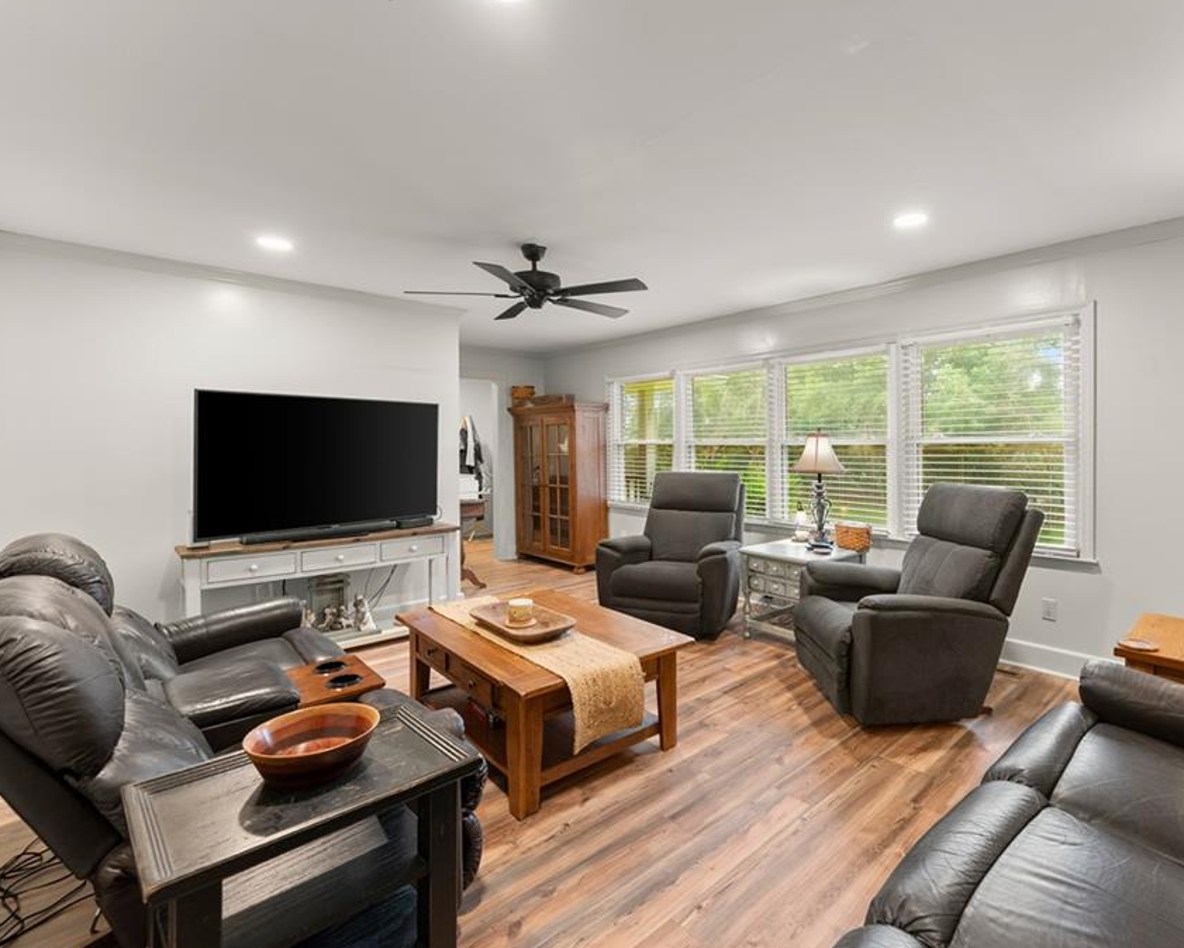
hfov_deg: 92.2
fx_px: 561
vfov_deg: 80.4
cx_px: 693
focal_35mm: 16
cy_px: 470
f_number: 7.1
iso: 640
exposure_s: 1/4
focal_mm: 14
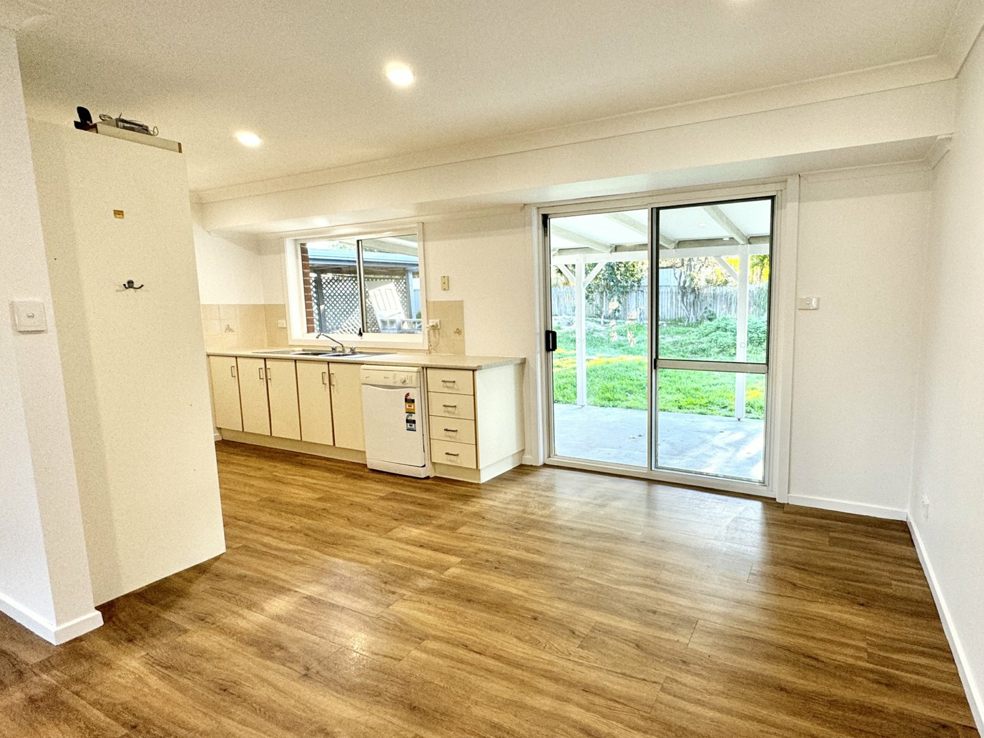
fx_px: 512
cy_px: 368
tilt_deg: -6.9
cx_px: 589
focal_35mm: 18
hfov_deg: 86.7
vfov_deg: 71.6
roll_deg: +0.7
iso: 100
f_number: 2.2
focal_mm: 2.22
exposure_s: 1/100
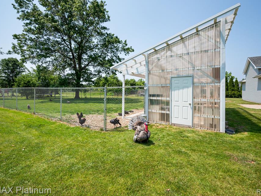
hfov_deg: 94.5
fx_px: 121
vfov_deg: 78.1
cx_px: 132
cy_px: 93
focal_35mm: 16
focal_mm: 14
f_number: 11
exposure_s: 1/80
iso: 100
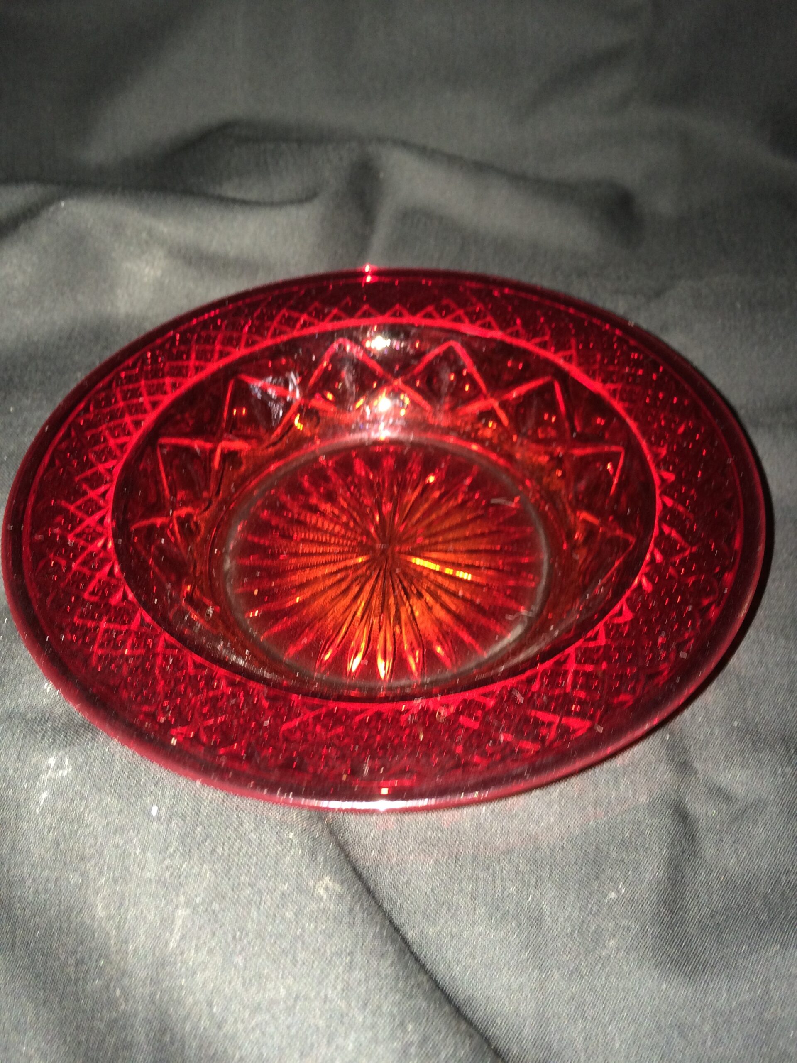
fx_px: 890
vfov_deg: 61.7
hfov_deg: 48.2
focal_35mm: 29
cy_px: 532
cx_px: 398
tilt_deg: -47.4
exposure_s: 1/16
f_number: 2.2
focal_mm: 4.15
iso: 100
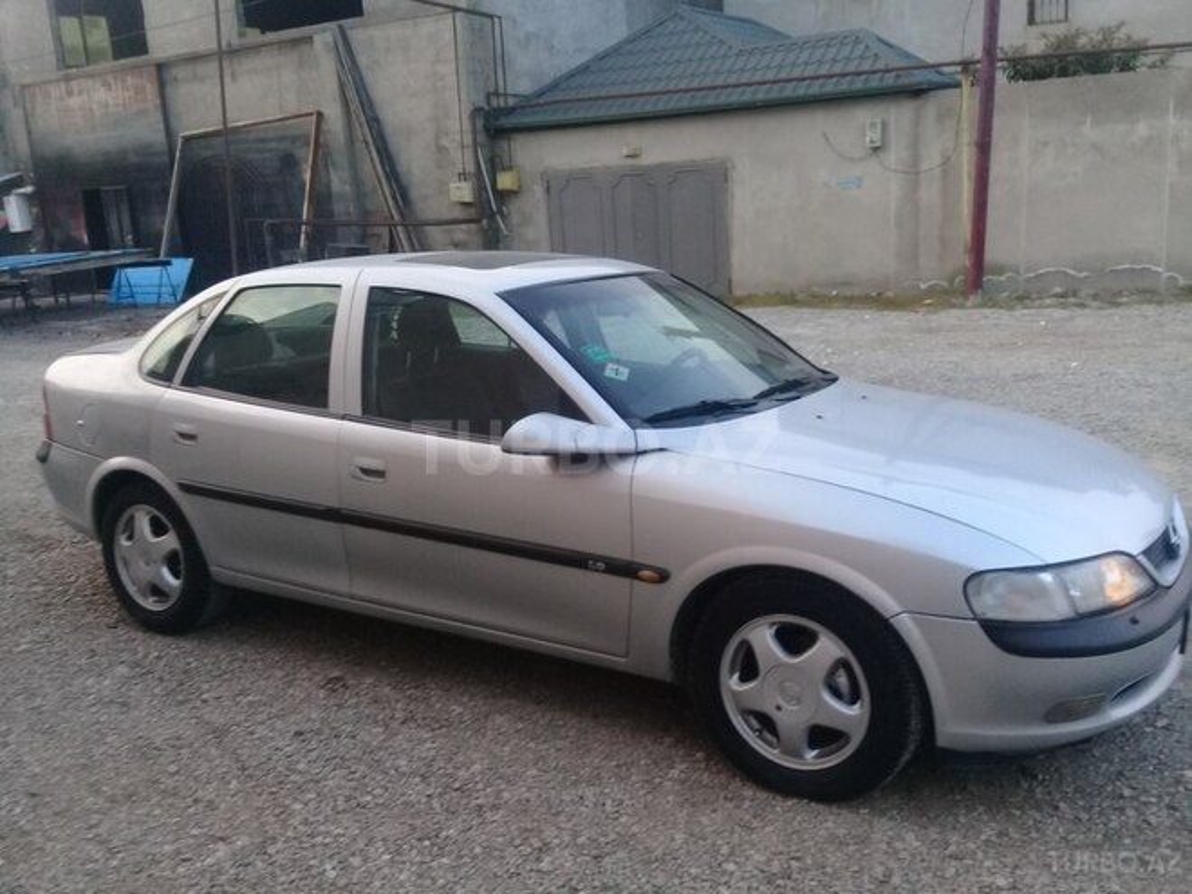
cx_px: 596
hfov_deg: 58.4
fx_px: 1067
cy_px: 447
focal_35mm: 31
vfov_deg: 45.4
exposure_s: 1/33
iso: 64
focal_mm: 3.3
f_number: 2.2
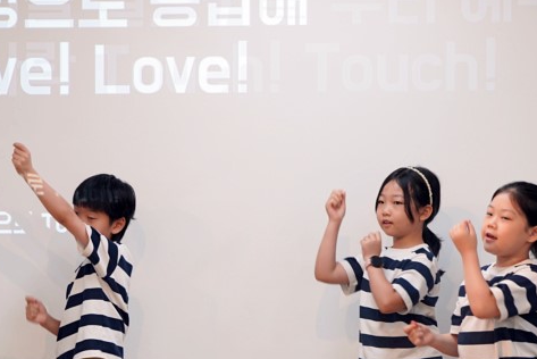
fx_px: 3746
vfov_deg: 5.5
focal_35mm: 251
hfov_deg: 8.2
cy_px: 275
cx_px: 97
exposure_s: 1/160
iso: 800
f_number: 4
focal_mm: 132
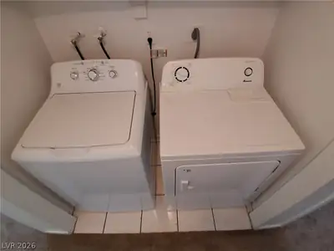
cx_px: 167
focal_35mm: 17
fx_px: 164
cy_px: 126
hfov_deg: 91.0
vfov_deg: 74.7
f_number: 2.2
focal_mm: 1.4
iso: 320
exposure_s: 1/40
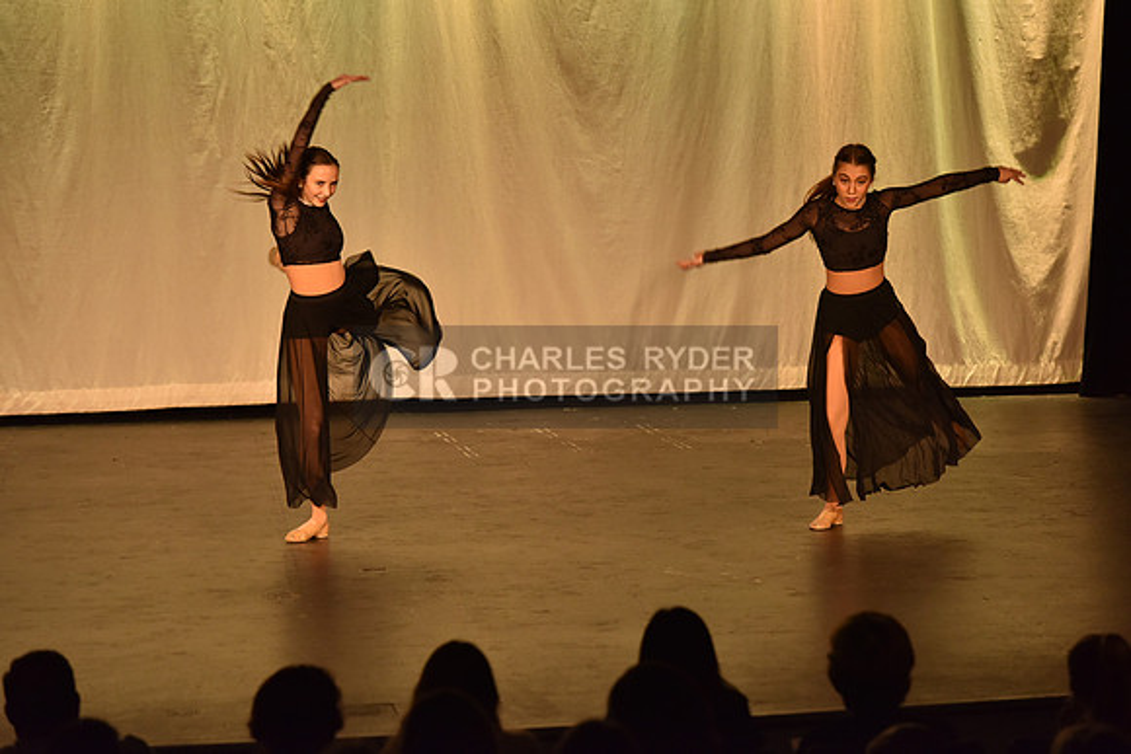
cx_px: 566
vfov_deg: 9.5
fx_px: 4556
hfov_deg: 14.2
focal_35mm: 145
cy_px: 377
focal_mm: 145
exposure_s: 1/250
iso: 2000
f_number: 4.5
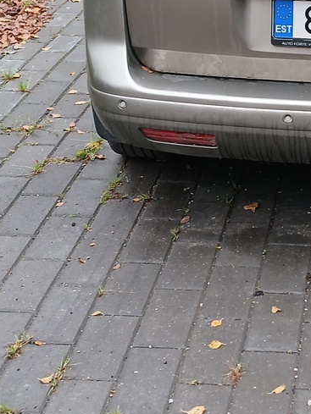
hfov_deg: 16.9
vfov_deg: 22.8
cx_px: 330
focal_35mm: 85
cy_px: 99
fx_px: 1018
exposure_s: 1/50
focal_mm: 3.98
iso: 64
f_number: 1.8
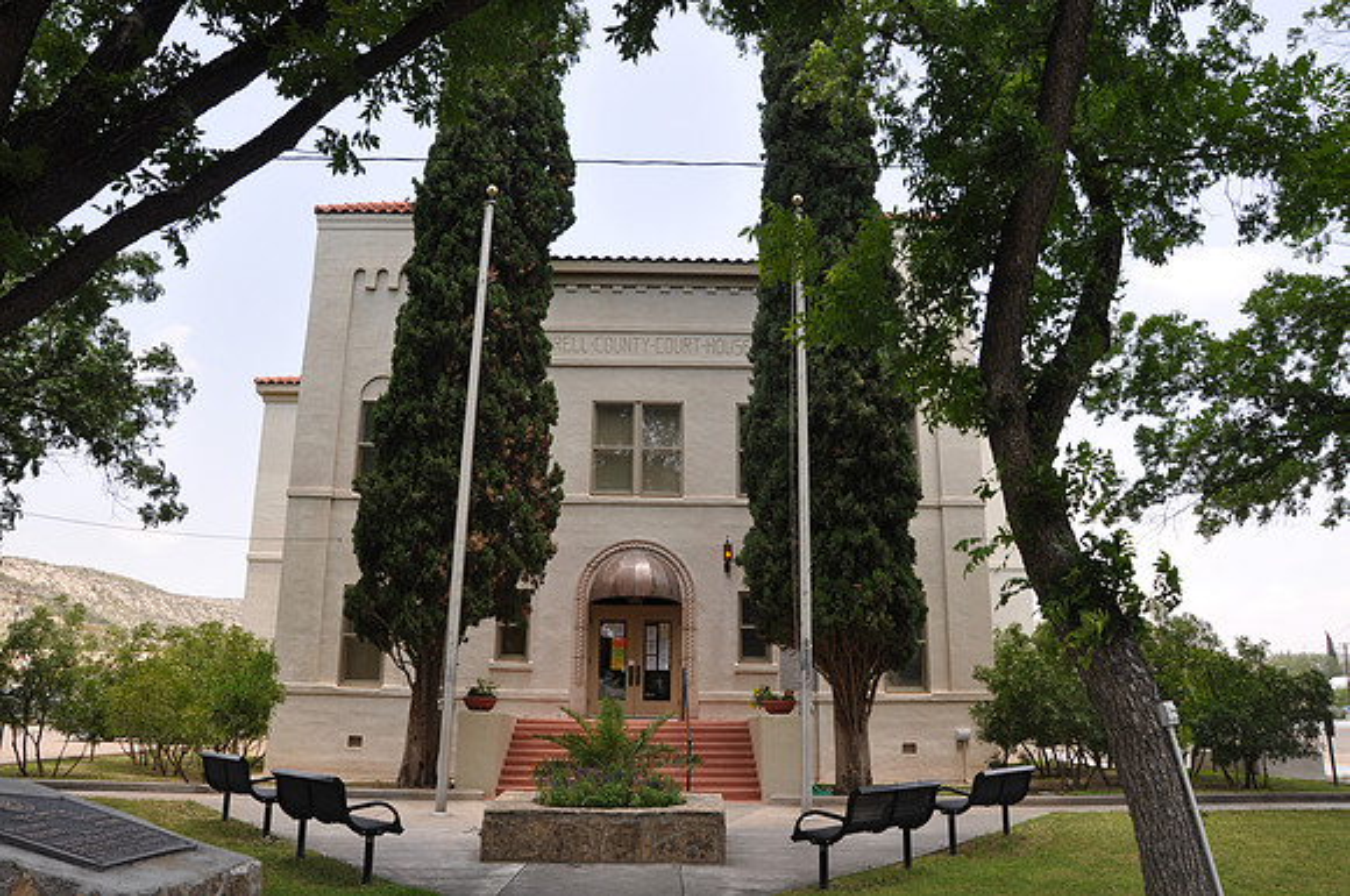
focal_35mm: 27
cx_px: 675
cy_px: 448
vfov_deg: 47.8
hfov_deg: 67.5
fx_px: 1011
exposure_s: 1/100
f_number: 10
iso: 200
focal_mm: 18
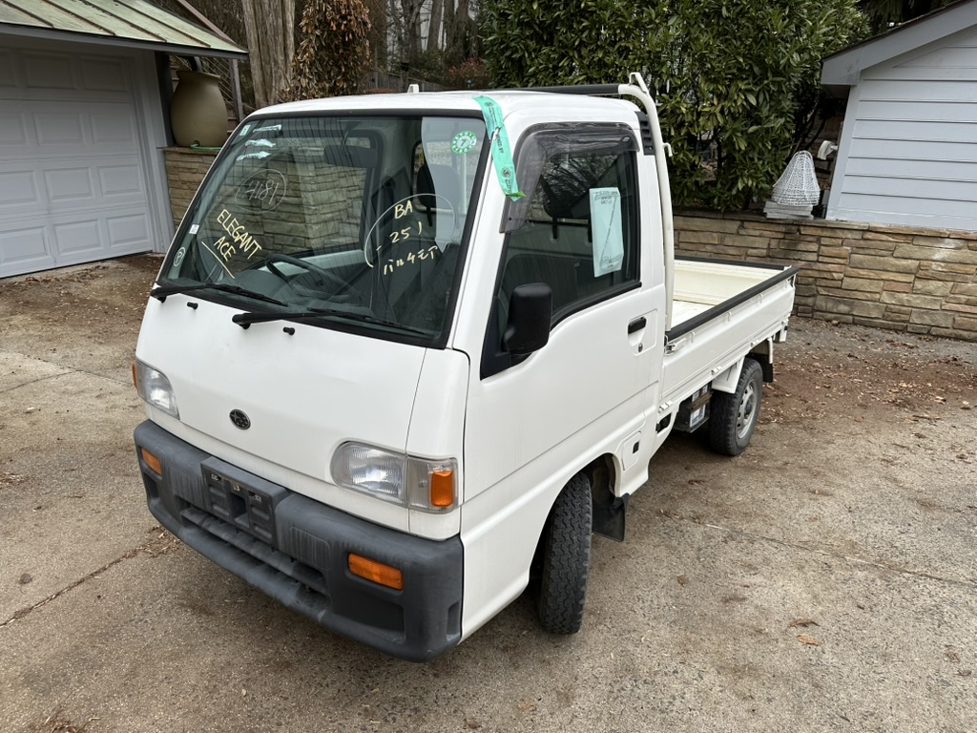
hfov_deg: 71.6
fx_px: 677
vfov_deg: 56.8
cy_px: 366
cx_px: 488
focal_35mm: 24
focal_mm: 6.86
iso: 80
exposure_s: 1/399
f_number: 1.78
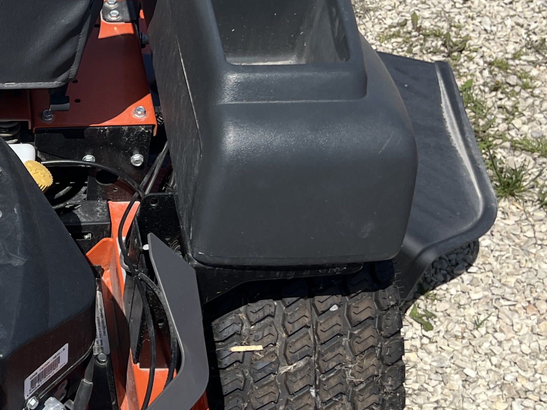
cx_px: -81
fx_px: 1138
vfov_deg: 20.4
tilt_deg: -45.8
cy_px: 212
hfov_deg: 24.8
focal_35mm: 72
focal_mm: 5.1
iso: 50
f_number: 1.6
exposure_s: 1/3745
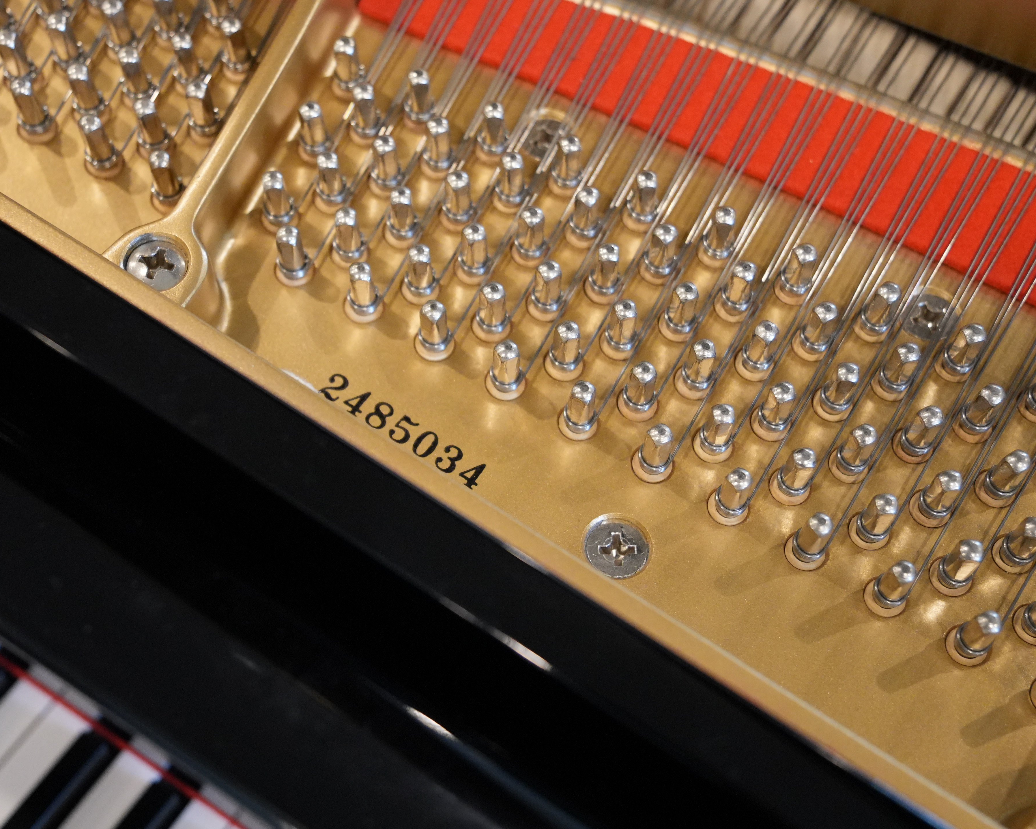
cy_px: 412
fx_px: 1686
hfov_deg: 34.1
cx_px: 454
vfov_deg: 27.6
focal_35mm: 55
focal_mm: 32
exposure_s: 1/160
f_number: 2.8
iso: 2500
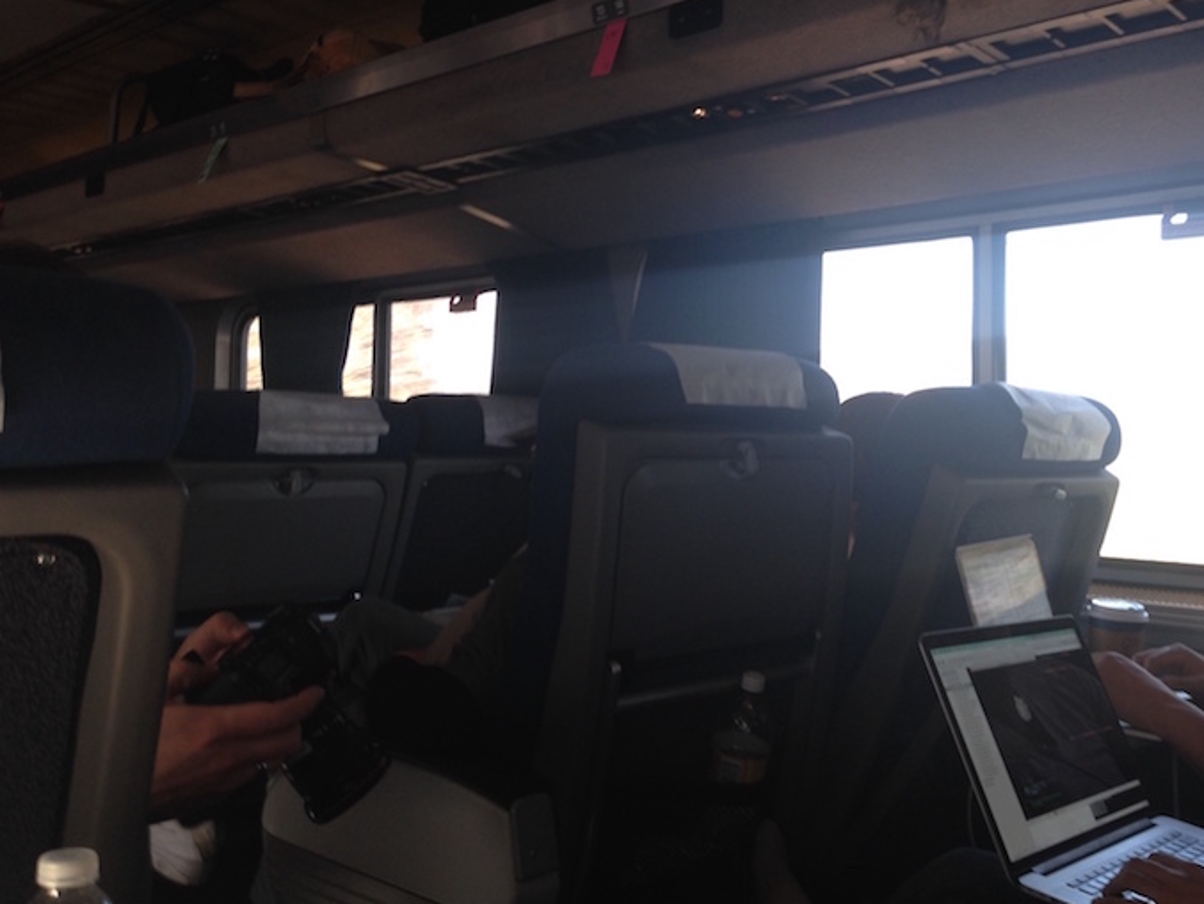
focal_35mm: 39
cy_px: 383
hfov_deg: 47.7
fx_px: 1357
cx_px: 690
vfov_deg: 36.7
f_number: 2.4
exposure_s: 1/20
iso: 64
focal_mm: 4.12
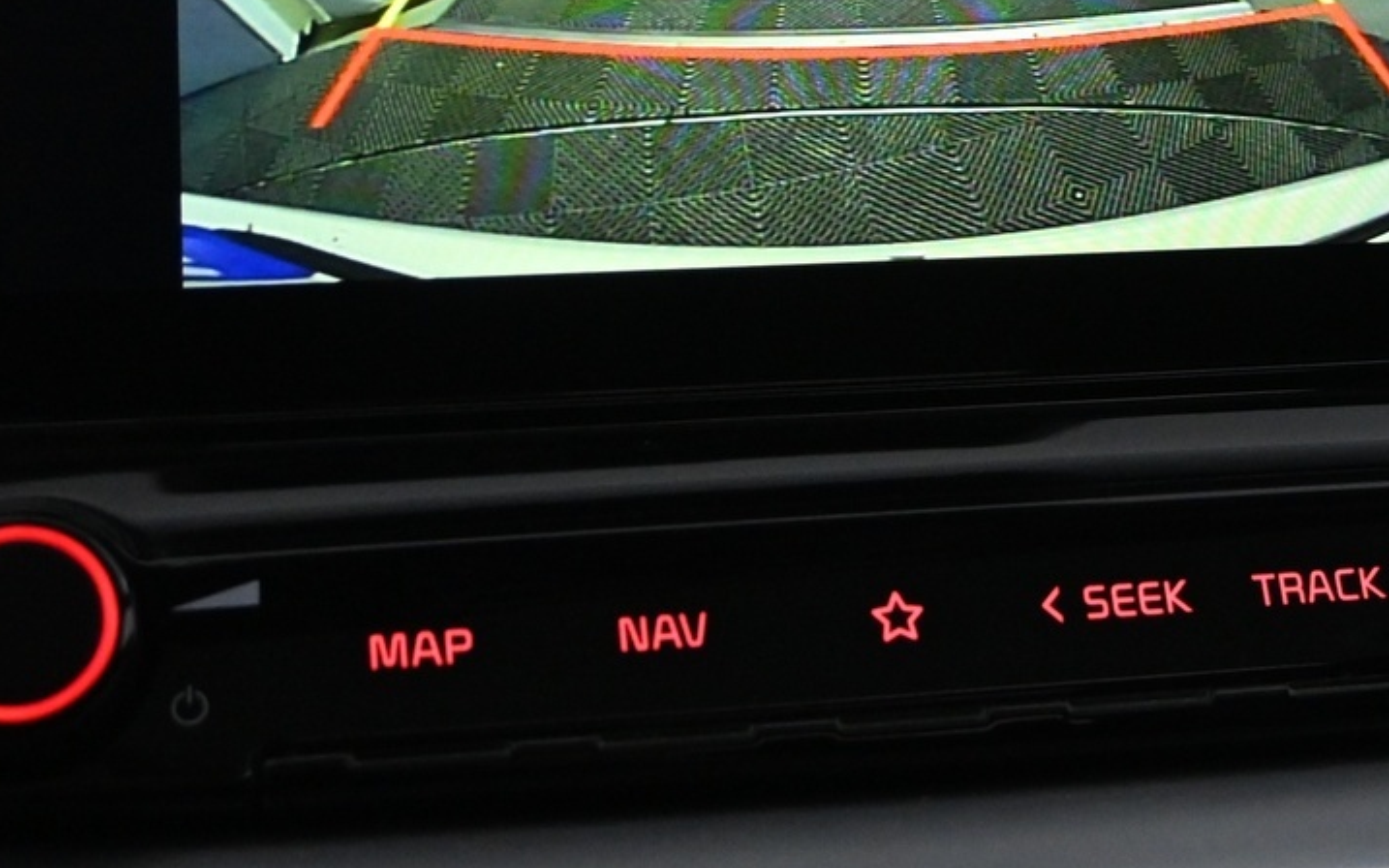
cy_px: 39
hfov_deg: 26.3
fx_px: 2942
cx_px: 974
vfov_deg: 16.5
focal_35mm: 78
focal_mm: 22.5
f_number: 4
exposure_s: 1/80
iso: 3200
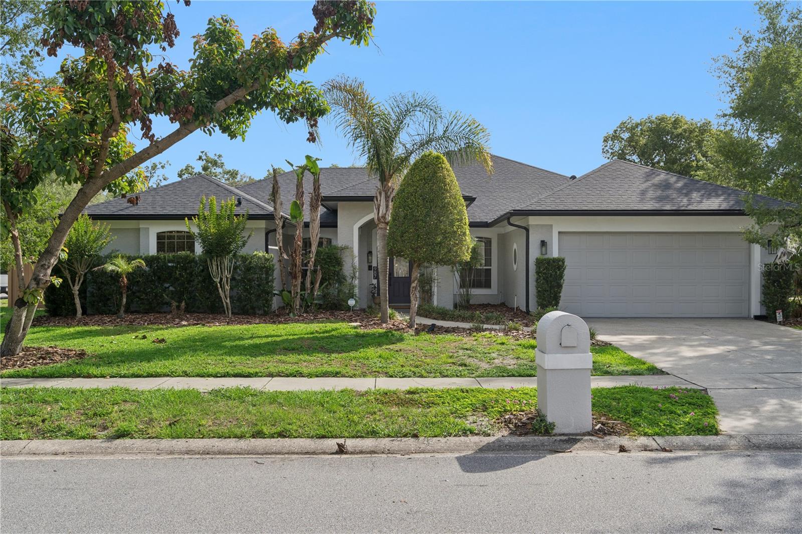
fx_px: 646
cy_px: 267
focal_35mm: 29
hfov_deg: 63.7
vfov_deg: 44.9
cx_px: 401
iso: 400
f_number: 9
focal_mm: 29
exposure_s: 1/500
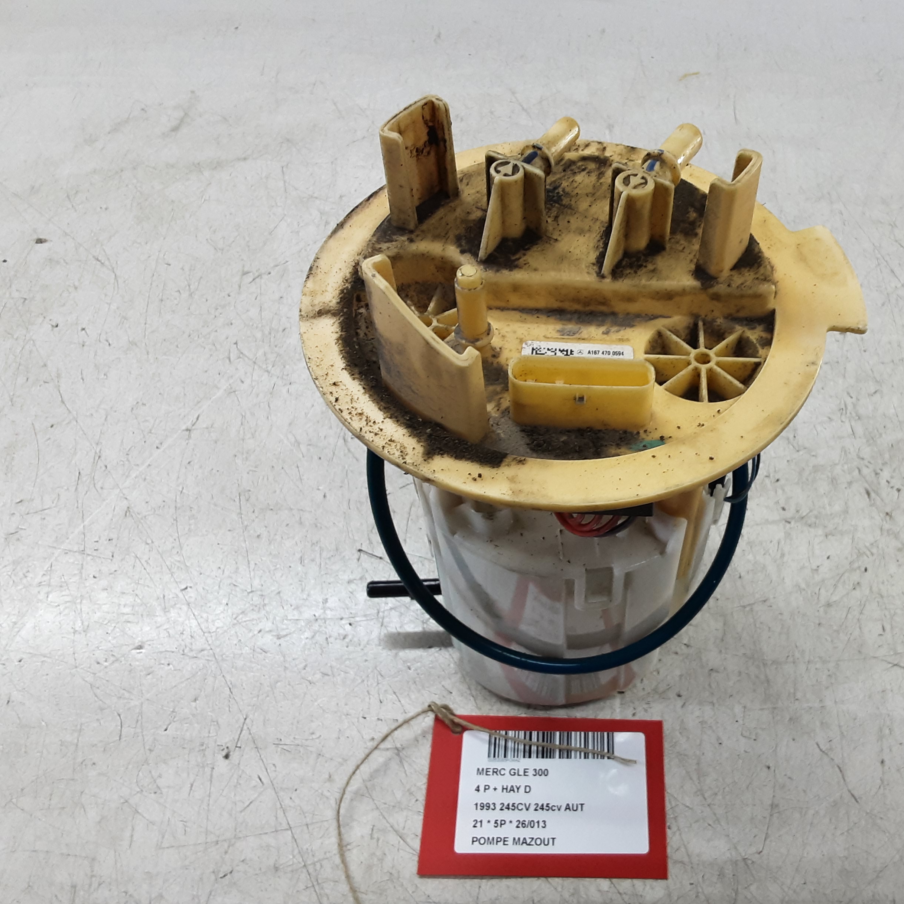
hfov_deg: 50.4
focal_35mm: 32
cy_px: 453
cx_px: 582
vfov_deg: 51.1
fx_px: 945
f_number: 1.9
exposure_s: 1/50
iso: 80
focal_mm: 2.91
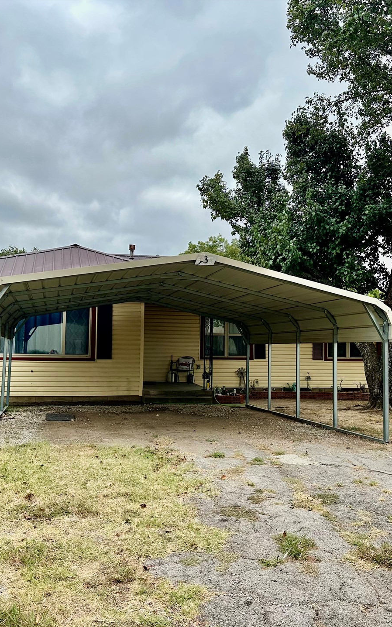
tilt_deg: +3.2
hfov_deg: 37.3
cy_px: 313
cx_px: 198
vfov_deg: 56.7
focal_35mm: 34
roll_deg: -0.3
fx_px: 581
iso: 80
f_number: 1.78
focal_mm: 6.86
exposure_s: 1/3356
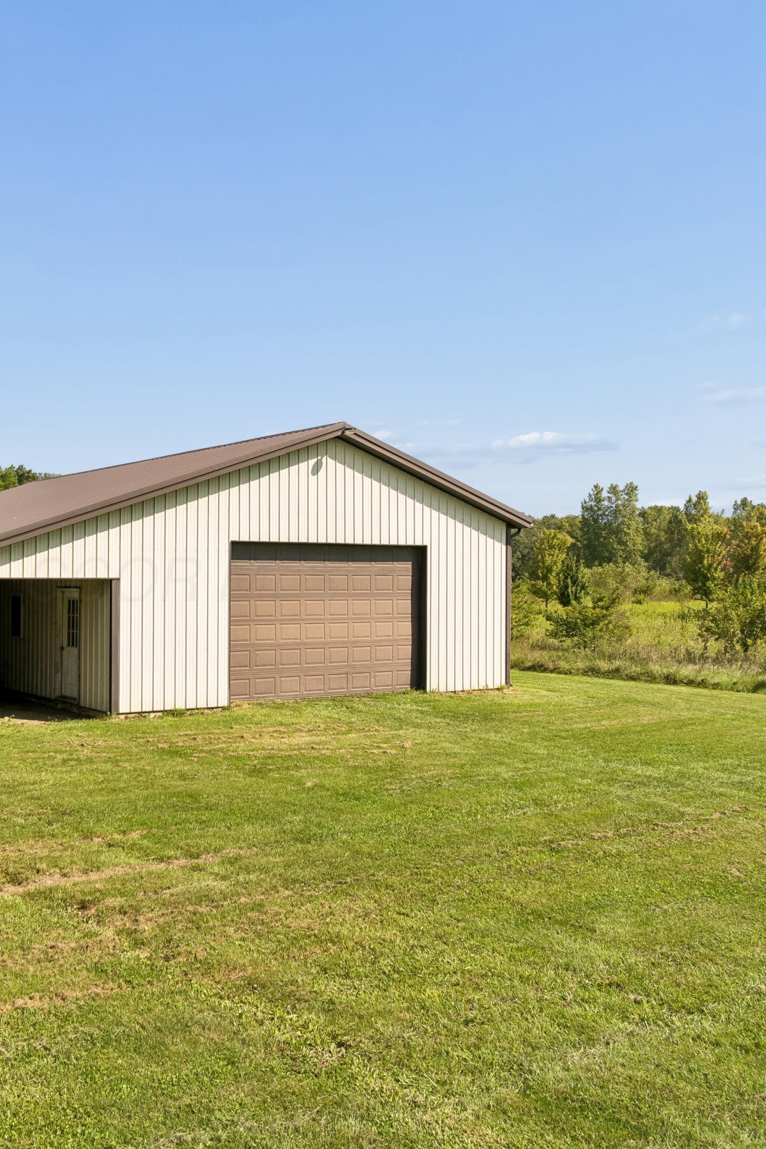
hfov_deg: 37.8
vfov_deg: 55.8
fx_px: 1085
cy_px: 578
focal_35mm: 34
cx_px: 184
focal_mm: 12.3
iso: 100
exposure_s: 1/160
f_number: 2.8
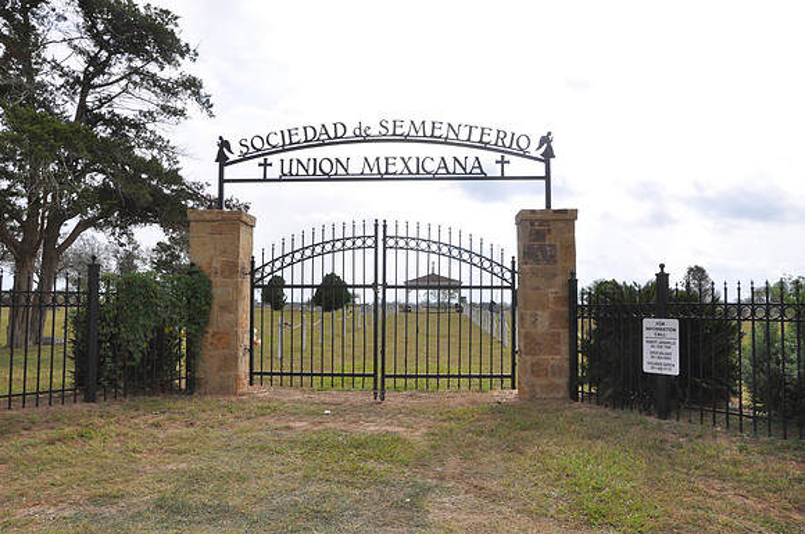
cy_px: 267
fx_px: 703
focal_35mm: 32
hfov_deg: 59.6
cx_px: 402
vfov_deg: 41.6
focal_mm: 21
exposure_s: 1/160
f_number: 13
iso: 200
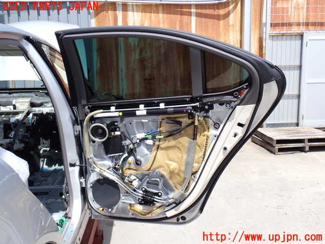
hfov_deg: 51.4
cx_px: 162
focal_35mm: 36
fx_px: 338
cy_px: 122
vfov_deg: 39.7
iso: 100
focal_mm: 6.37
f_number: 3.5
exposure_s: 1/500
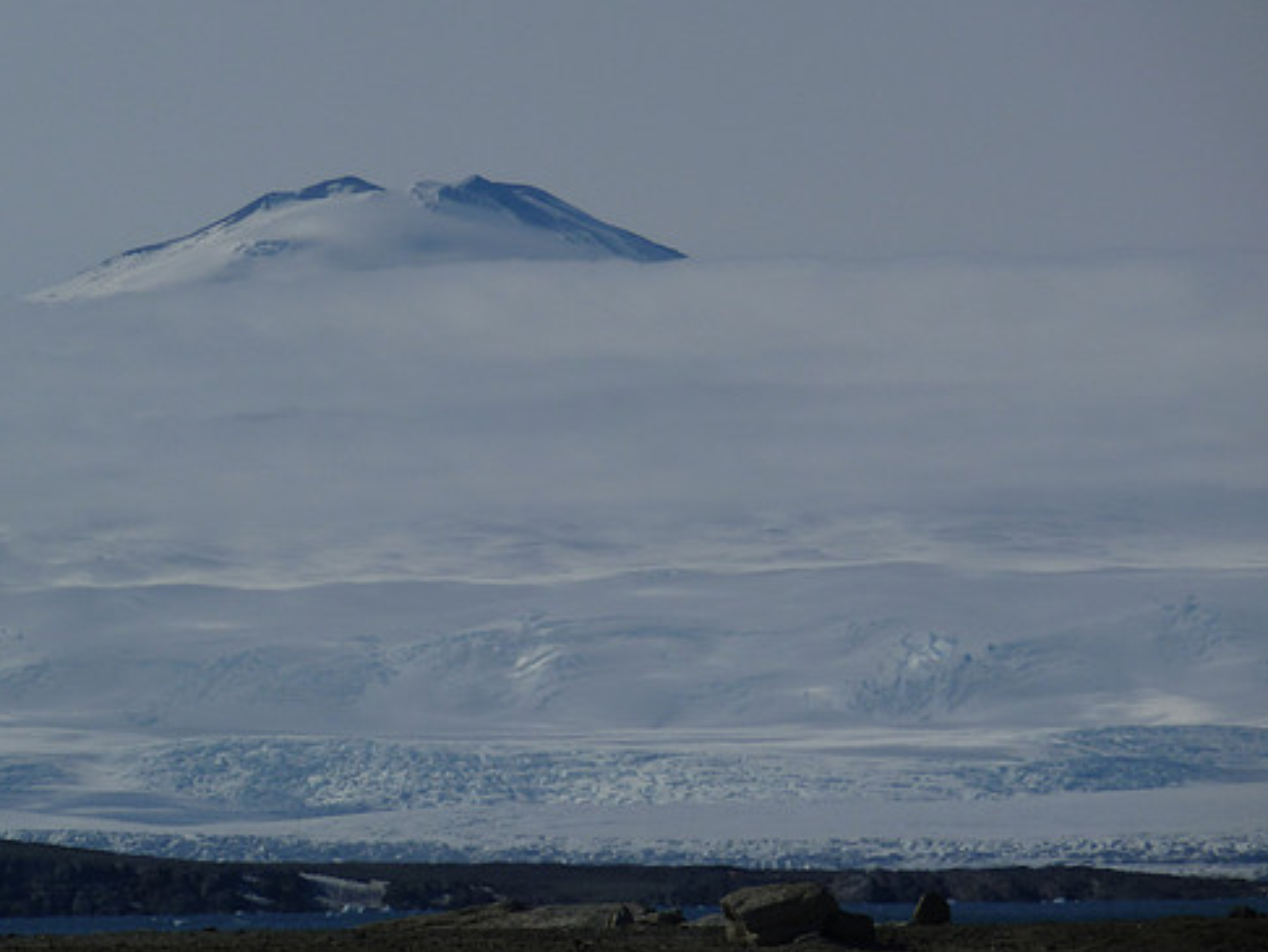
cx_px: 537
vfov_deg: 4.8
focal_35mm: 310
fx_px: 11361
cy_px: 463
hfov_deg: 6.4
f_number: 6.3
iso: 80
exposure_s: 1/1600
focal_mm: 42.6
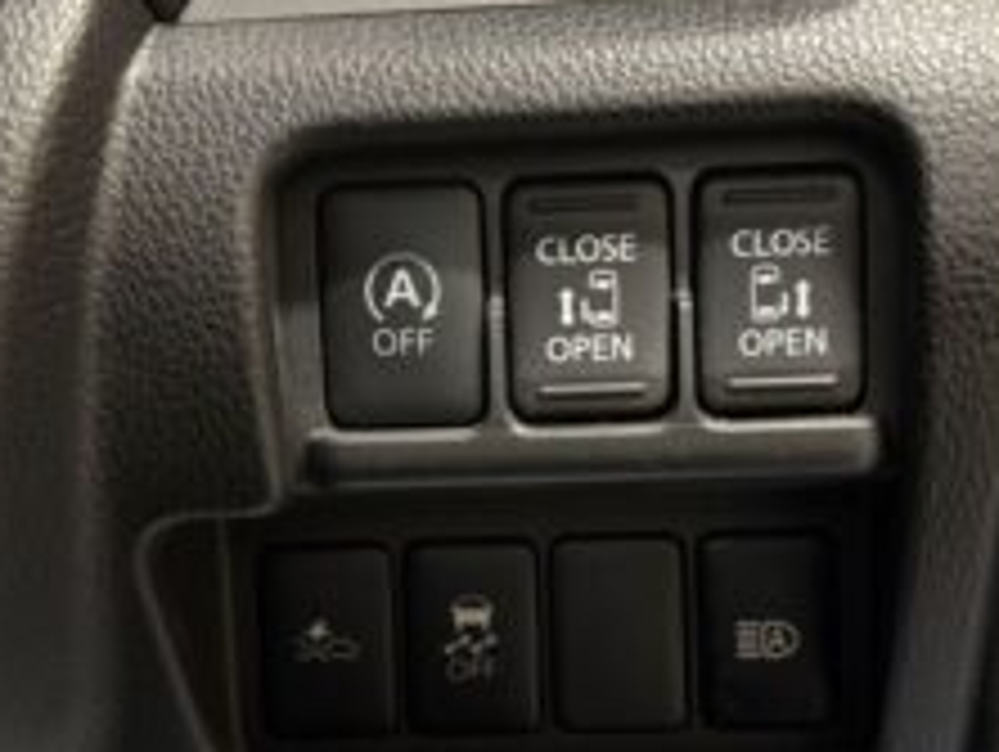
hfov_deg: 45.7
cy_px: 498
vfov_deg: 34.9
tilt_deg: -15.5
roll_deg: +3.5
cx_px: 549
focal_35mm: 41
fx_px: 1185
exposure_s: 1/17
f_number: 1.6
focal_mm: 5.96
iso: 1000
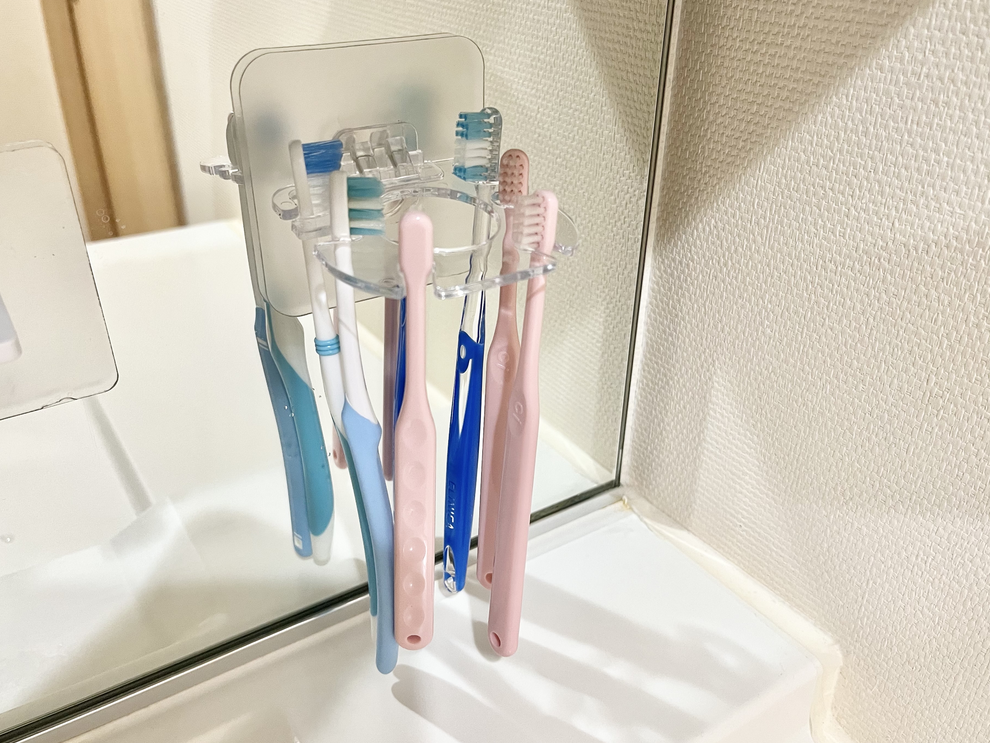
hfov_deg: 61.7
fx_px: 829
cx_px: 502
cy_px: 371
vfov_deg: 48.2
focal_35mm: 29
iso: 125
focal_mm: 5.1
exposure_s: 1/60
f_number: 1.6
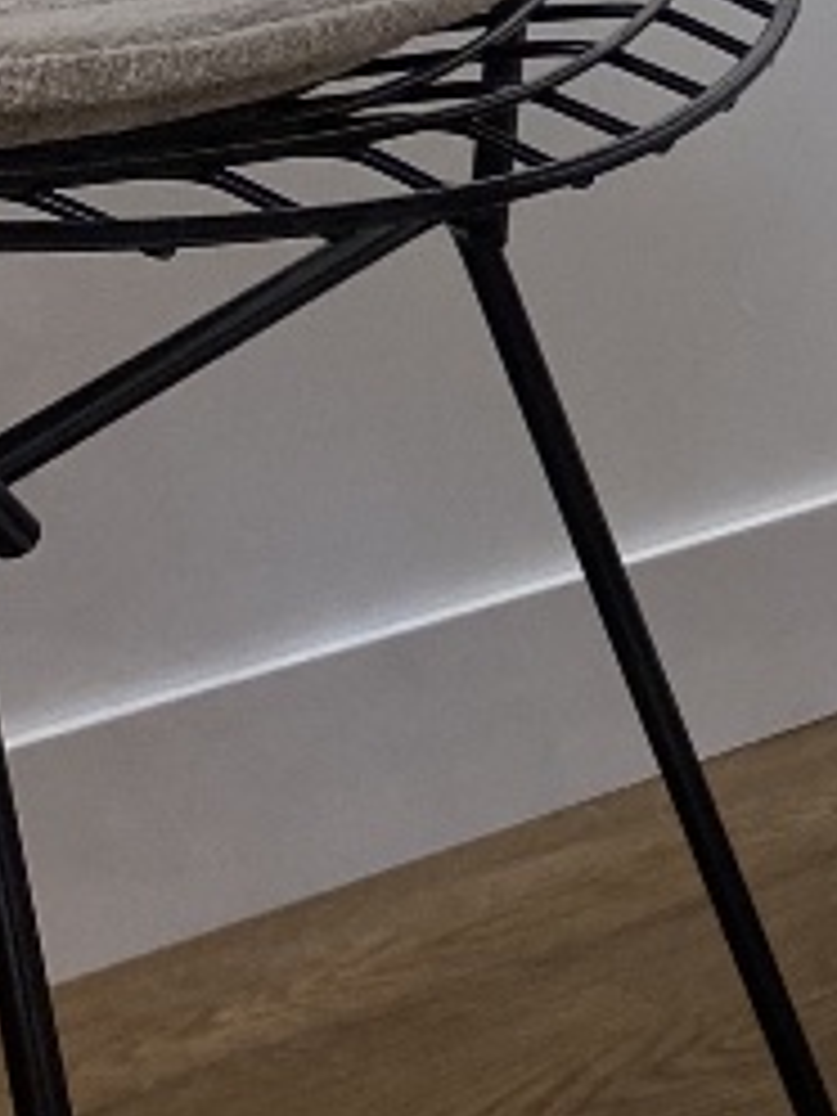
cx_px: 1674
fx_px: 4062
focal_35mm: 126
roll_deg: -0.9
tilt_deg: -10.6
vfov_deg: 15.3
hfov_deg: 10.8
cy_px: -18
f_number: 1.8
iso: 80
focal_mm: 4.25
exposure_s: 1/100
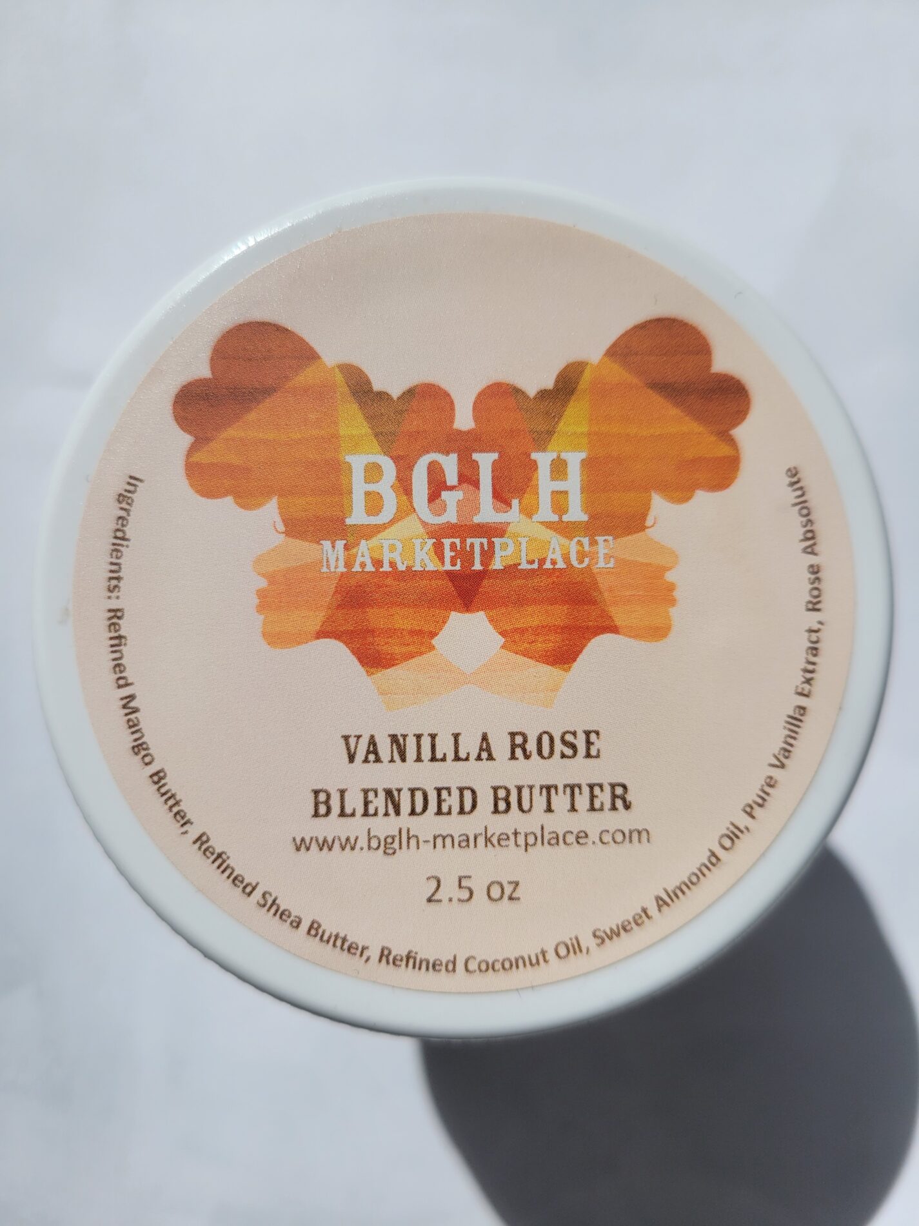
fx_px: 920
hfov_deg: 53.1
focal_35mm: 26
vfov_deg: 67.3
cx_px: 460
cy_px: 613
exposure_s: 1/4913
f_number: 1.8
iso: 40
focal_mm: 5.4
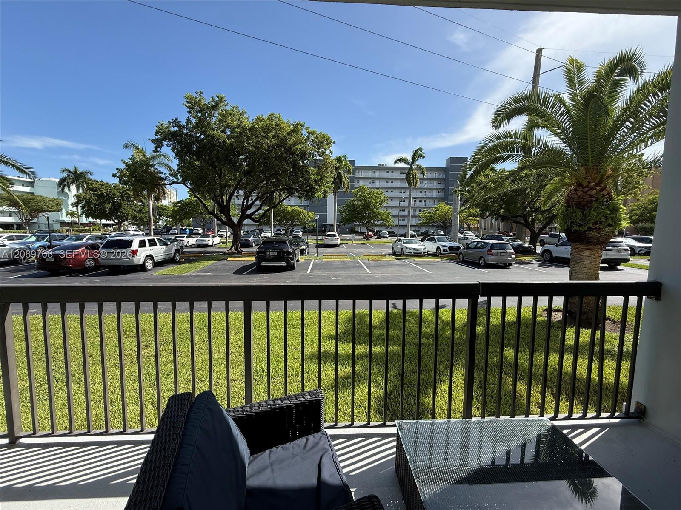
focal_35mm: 14
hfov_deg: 102.1
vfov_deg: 85.7
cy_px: 255
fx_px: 275
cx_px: 340
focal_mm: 2.22
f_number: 2.2
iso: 64
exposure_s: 1/1145
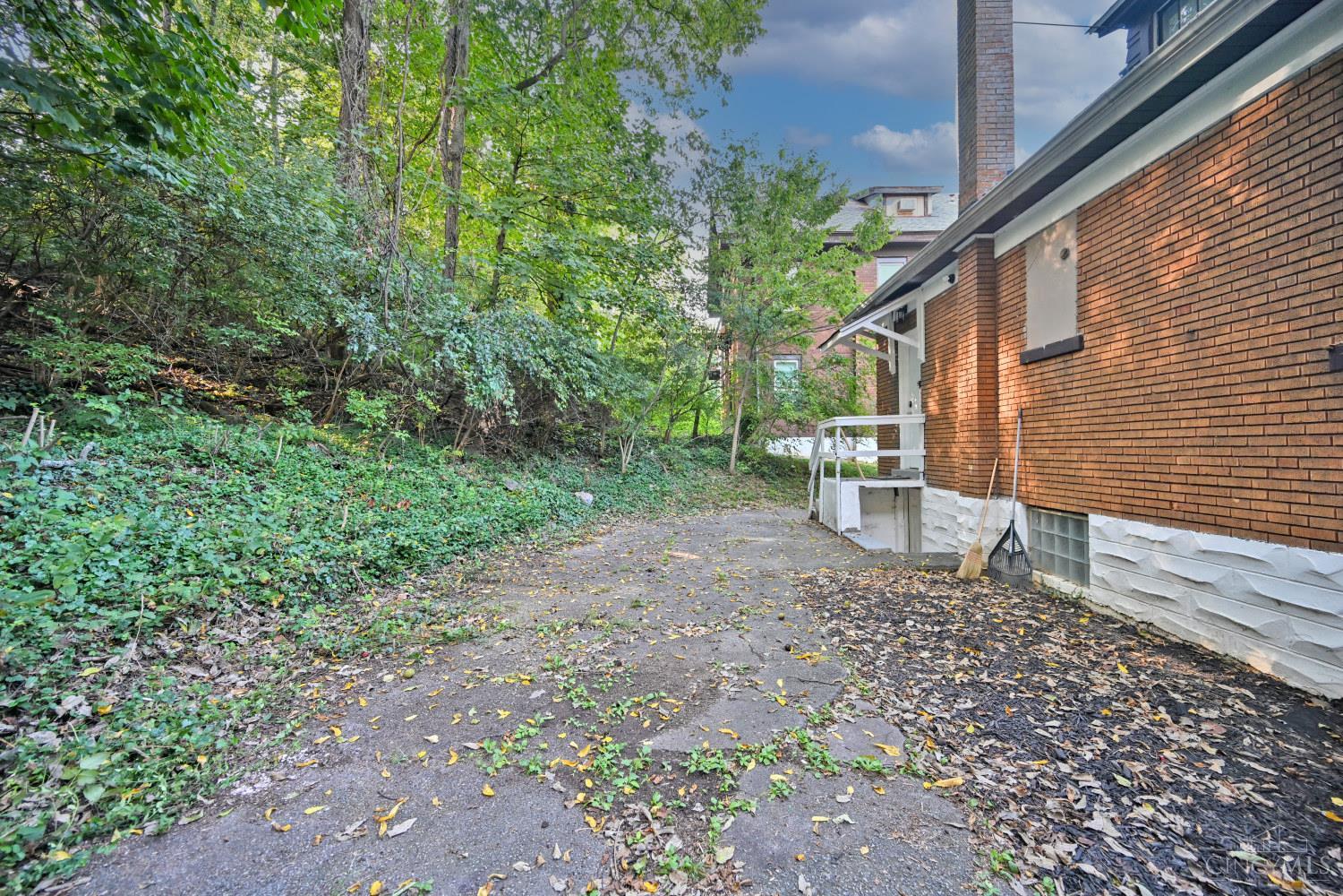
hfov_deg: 104.3
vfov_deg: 81.2
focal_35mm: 14
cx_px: 672
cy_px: 448
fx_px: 522
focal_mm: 14
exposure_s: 1/125
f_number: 4
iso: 400
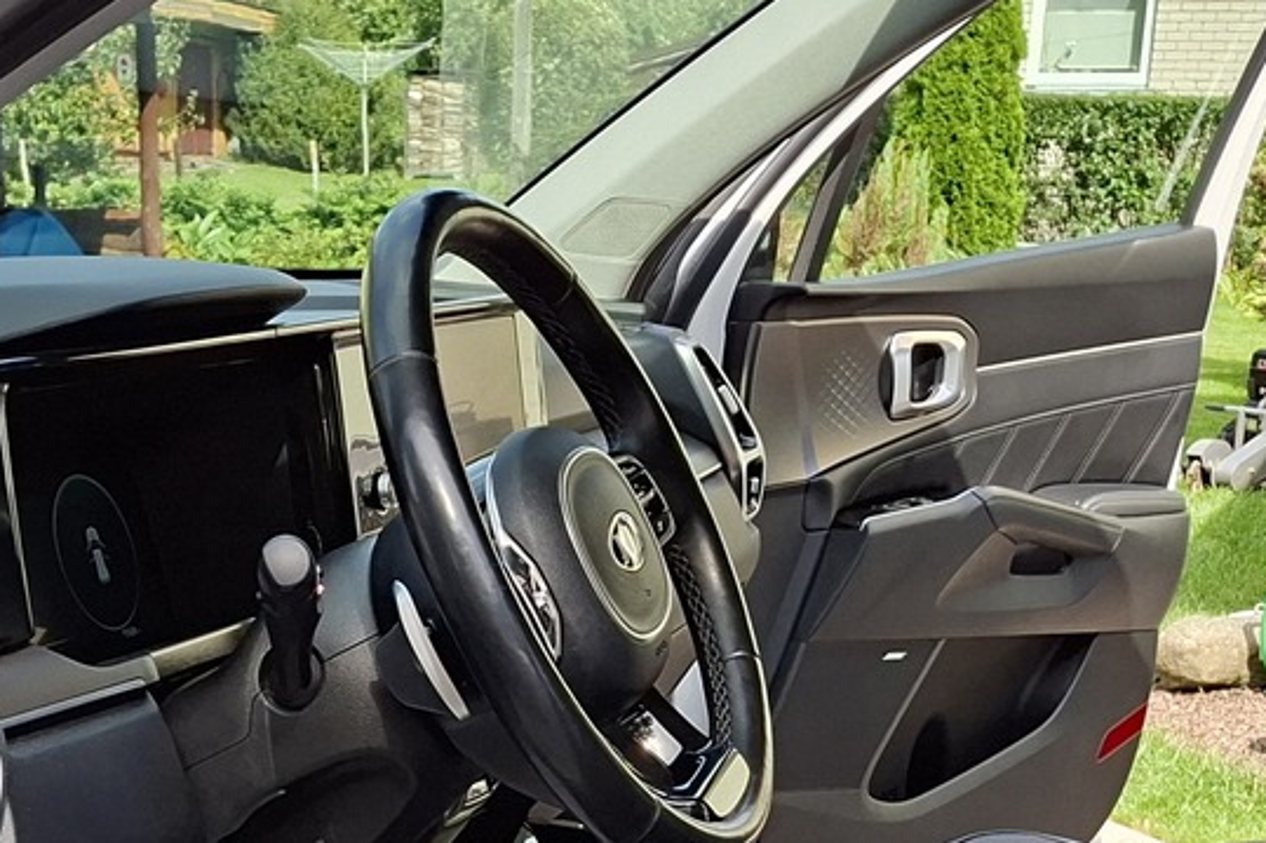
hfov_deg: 28.2
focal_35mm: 71
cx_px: 388
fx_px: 2496
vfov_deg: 17.2
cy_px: 1277
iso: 32
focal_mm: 5.54
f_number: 1.8
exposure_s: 1/512
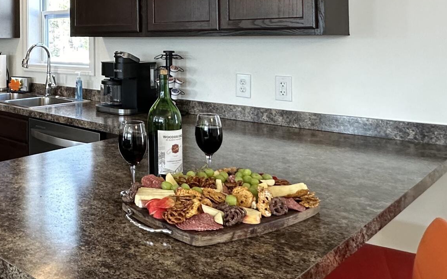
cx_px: 40
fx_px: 475
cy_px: 29
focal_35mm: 39
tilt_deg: +2.4
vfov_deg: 31.3
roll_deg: +0.3
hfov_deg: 45.4
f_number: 2.2
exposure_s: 1/120
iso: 200
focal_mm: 2.22
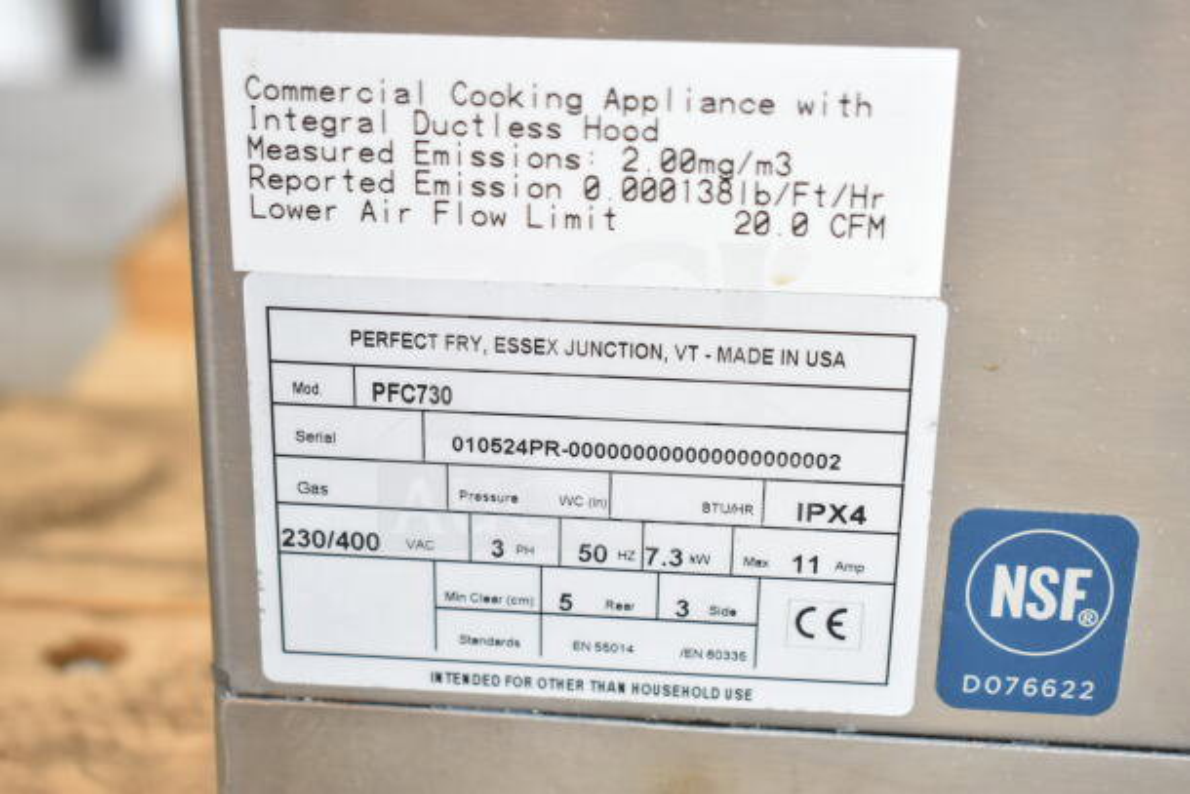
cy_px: 397
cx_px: 595
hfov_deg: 35.0
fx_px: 1884
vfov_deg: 23.8
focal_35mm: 57
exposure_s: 1/100
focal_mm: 38
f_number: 4.8
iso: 1600
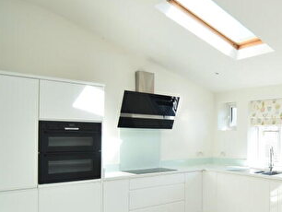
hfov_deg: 42.0
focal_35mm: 33
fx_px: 269
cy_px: 133
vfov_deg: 42.7
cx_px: 319
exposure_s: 1/250
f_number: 8
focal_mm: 10
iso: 220
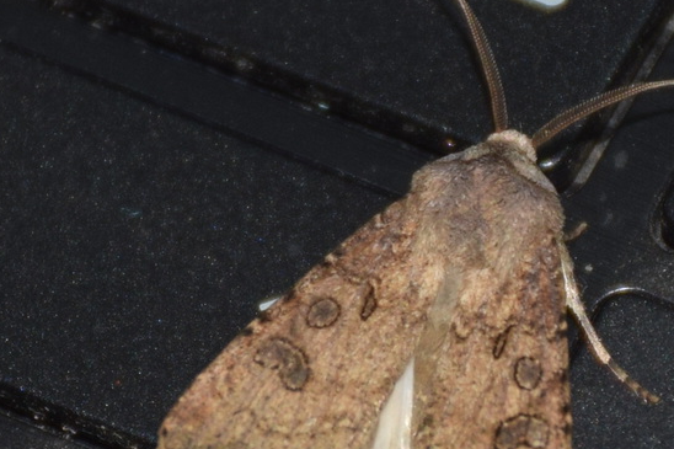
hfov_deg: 6.8
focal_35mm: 305
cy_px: 319
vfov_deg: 4.5
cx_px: 418
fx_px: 5708
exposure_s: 1/60
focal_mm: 116
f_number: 5.6
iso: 320
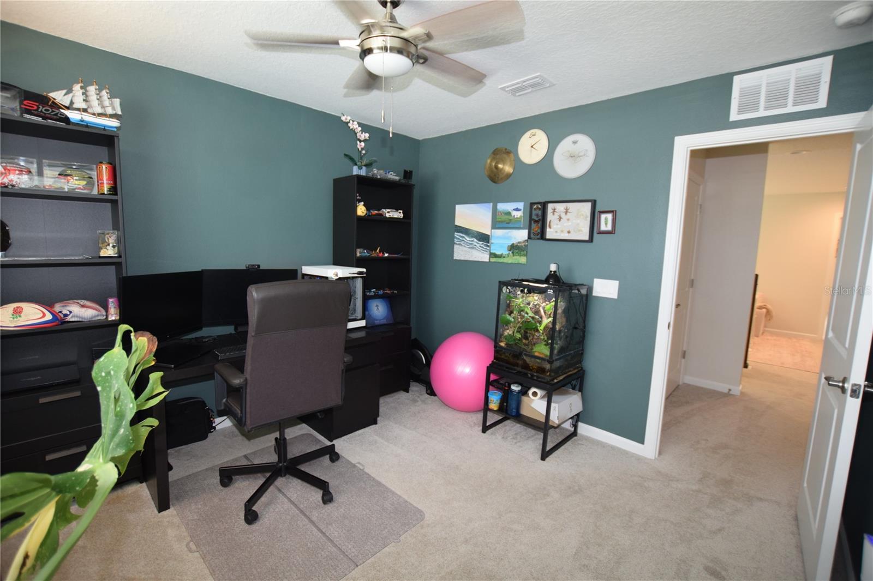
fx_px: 364
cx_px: 436
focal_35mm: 15
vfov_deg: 77.3
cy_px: 290
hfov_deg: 100.4
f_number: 4
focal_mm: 10
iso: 800
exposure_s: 1/60
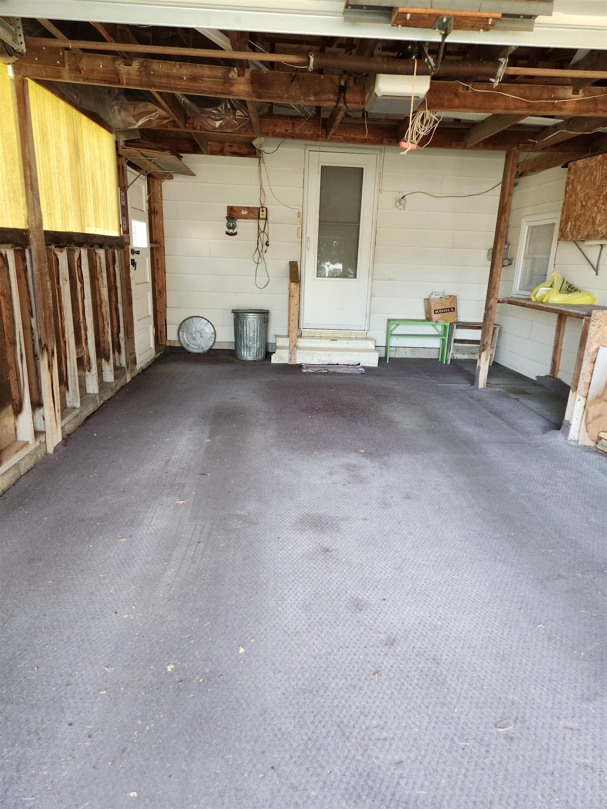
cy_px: 404
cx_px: 304
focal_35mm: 23
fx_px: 538
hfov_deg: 58.9
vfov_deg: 73.9
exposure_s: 1/180
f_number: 1.8
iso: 200
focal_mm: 5.4
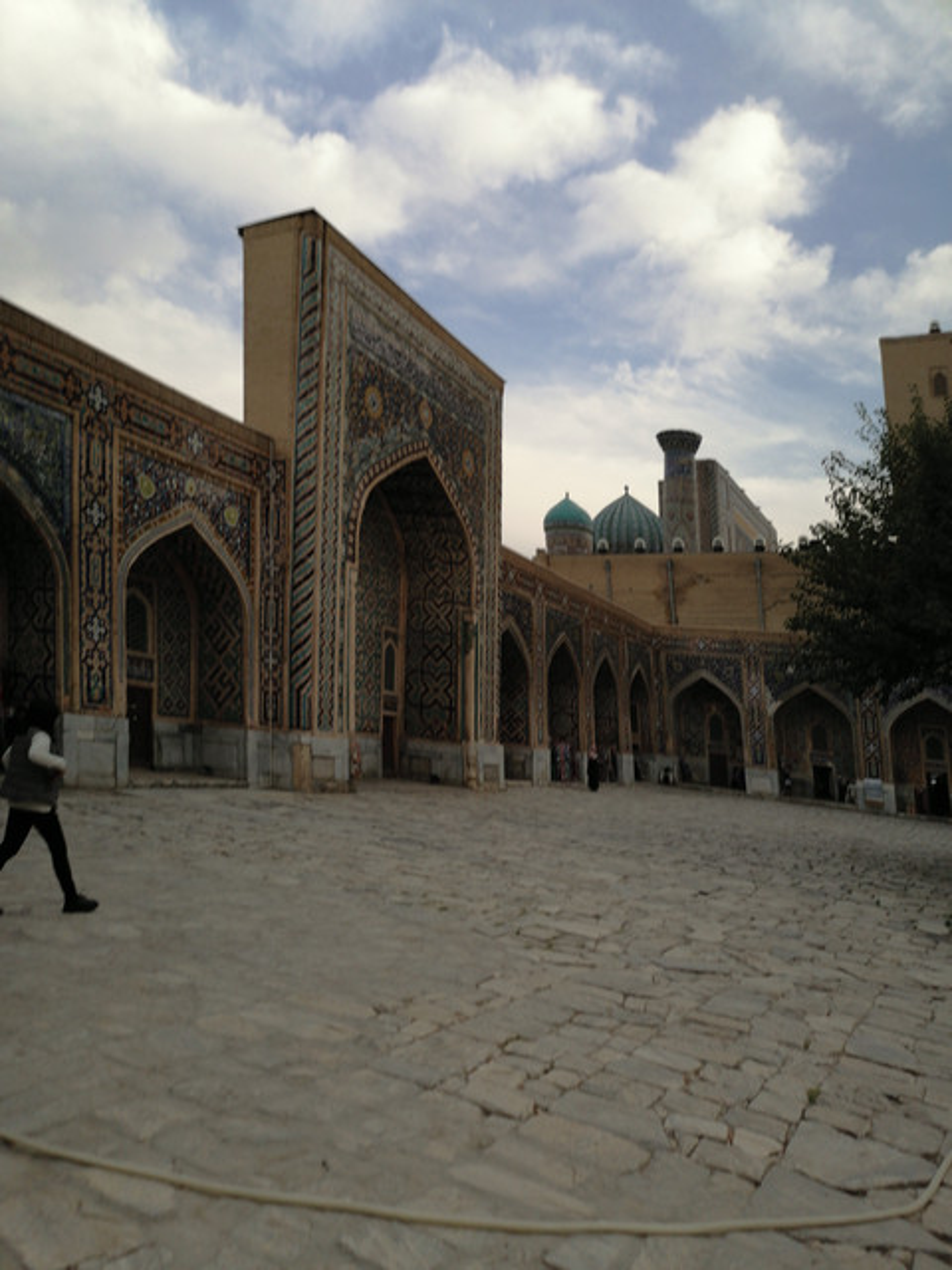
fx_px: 990
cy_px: 635
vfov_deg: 65.3
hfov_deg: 51.4
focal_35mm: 27
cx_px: 476
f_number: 1.8
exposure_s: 1/470
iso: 50
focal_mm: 5.3
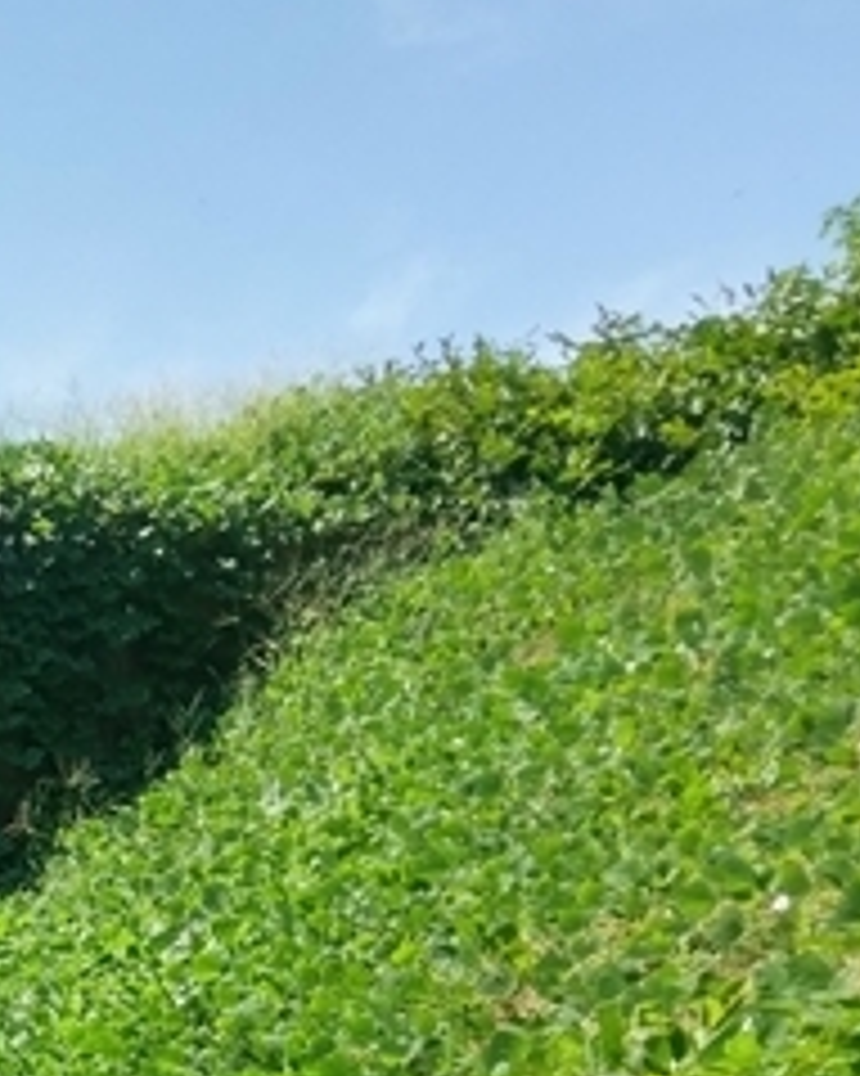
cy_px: 1333
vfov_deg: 20.8
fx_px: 2706
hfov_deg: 16.7
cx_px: -347
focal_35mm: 85
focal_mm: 4.58
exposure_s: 1/1315
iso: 100
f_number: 1.8
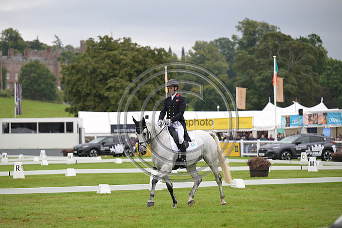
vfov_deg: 9.8
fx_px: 1330
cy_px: 114
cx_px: 171
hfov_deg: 14.7
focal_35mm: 140
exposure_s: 1/1250
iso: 640
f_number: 3.5
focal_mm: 140
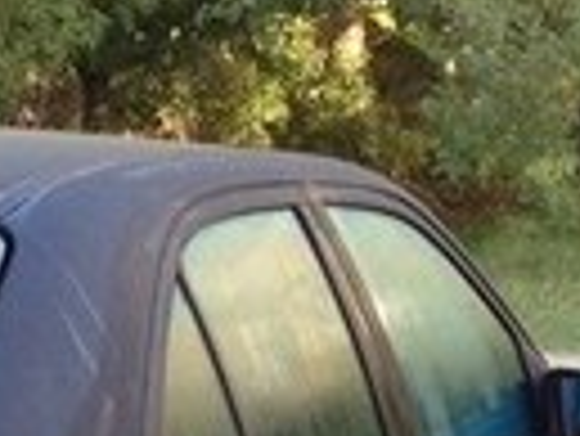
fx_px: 3002
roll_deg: -3.5
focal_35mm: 179
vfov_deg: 8.1
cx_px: 319
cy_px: 744
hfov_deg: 11.0
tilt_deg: -14.1
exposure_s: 1/120
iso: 64
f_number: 2.4
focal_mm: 4.28
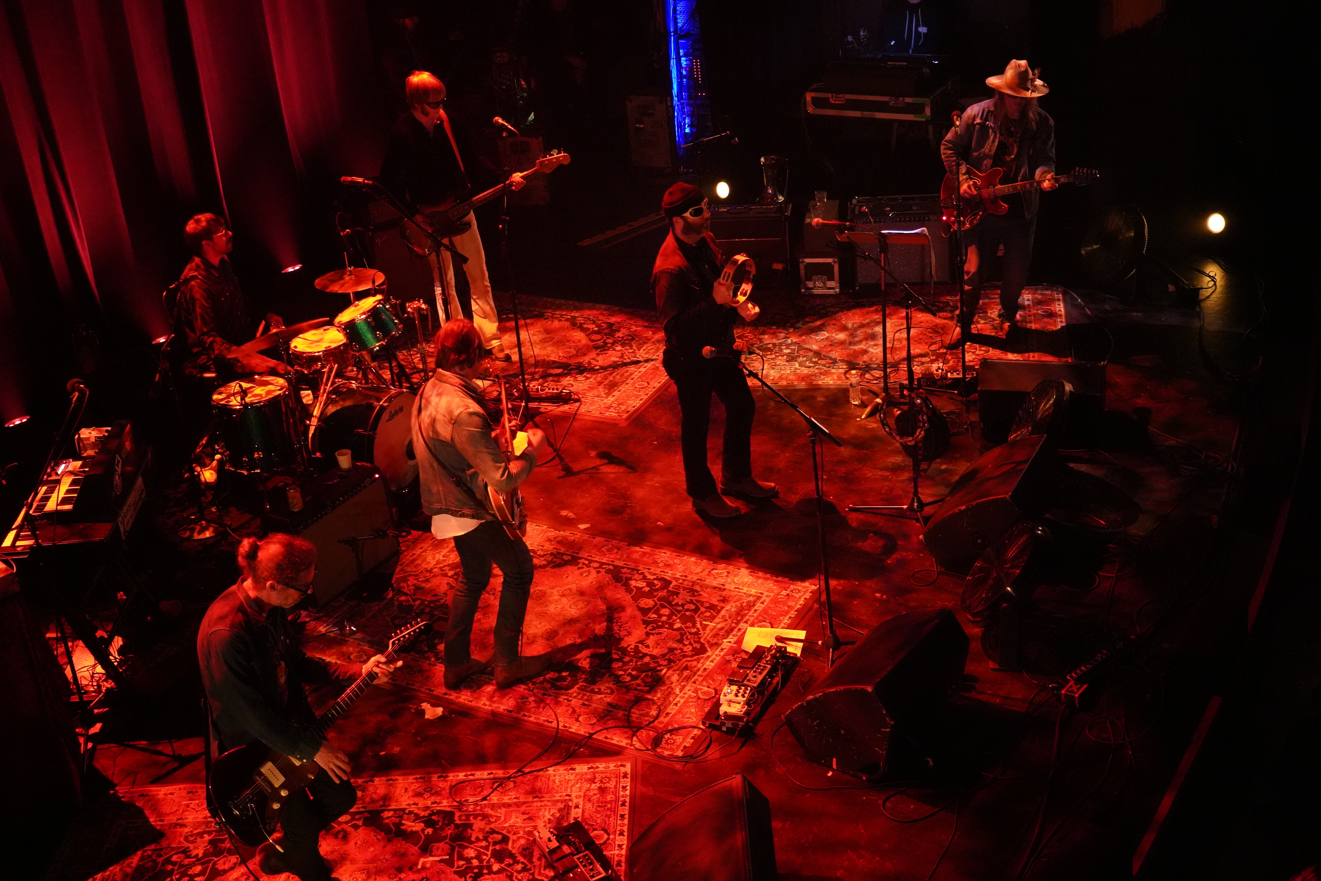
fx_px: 1578
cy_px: 431
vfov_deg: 31.2
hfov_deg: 45.4
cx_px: 662
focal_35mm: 43
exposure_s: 1/125
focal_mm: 42
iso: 12800
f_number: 4
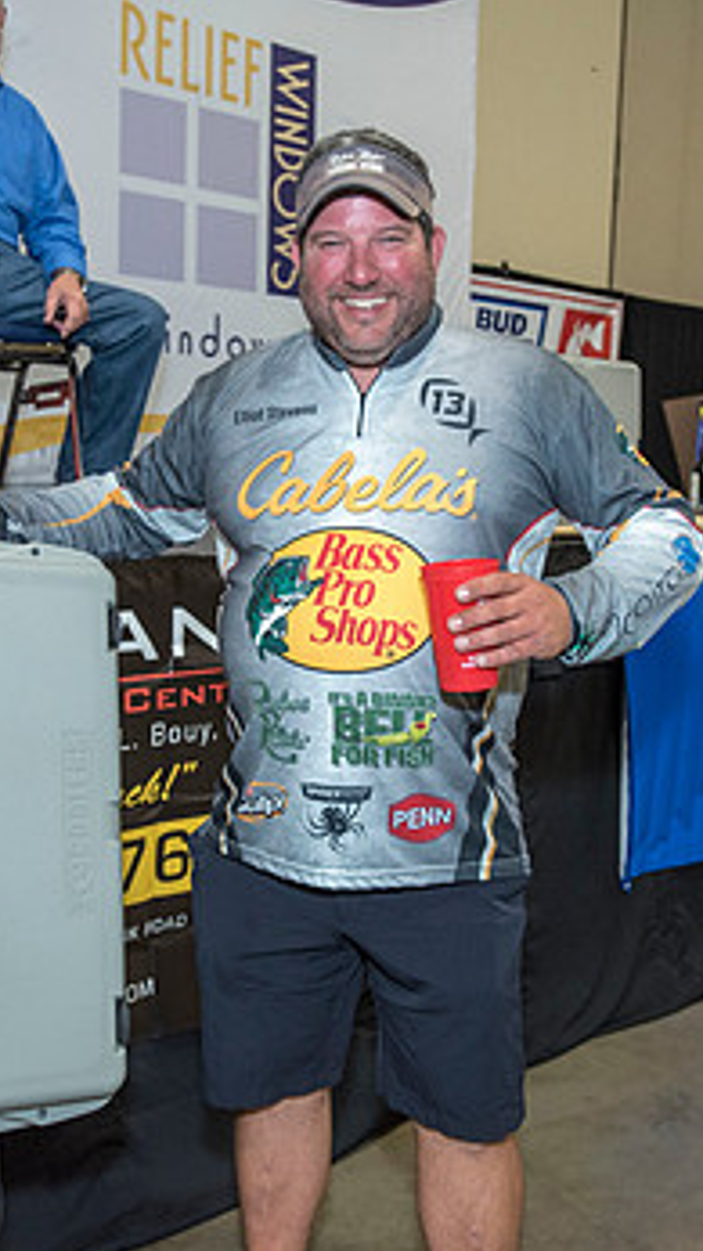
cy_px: 611
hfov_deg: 28.3
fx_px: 1393
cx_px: 310
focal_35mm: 42
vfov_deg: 48.4
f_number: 2.8
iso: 1250
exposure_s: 1/250
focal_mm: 24
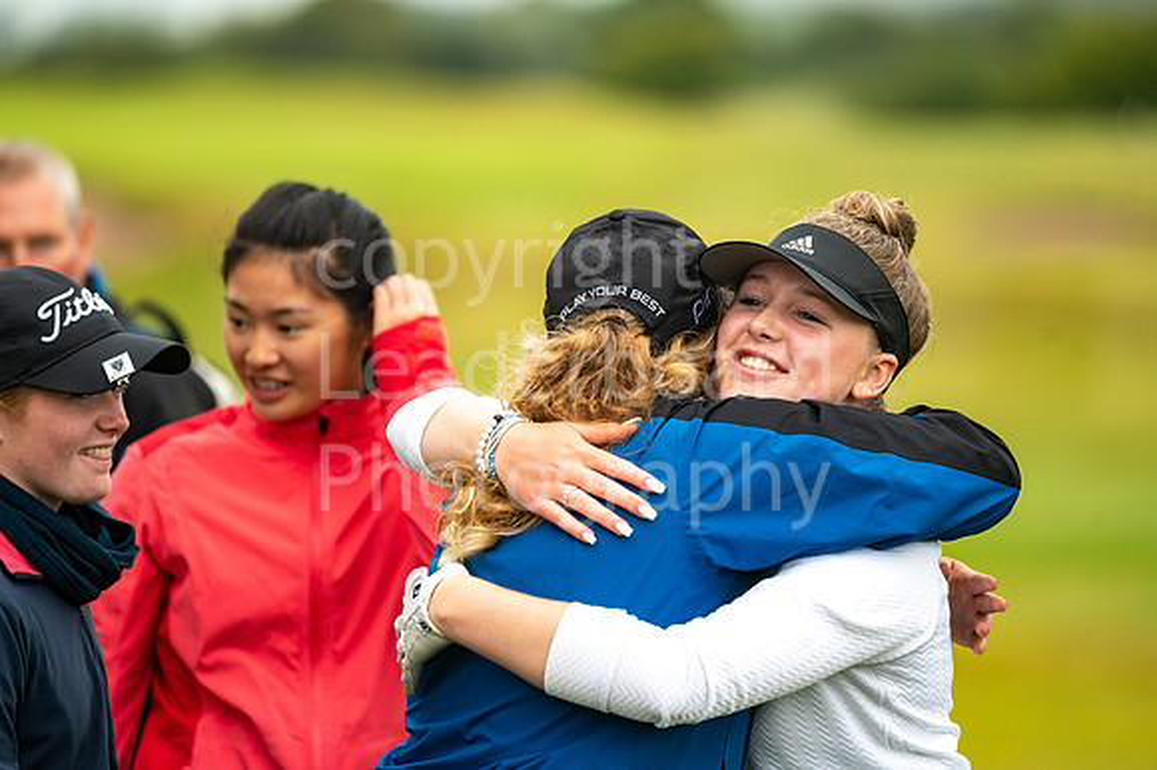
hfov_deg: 6.9
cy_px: 385
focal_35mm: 300
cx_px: 578
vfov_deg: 4.6
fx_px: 9636
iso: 1000
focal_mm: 300
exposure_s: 1/500
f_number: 4
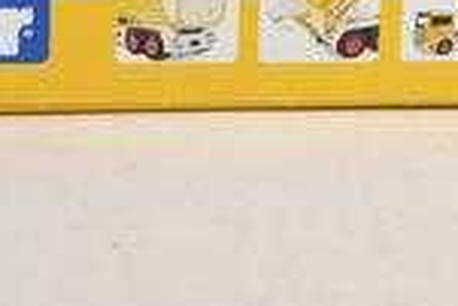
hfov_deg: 9.1
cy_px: -279
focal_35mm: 225
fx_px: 2868
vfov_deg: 6.0
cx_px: 452
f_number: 5
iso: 400
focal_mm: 31.5
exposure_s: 1/125
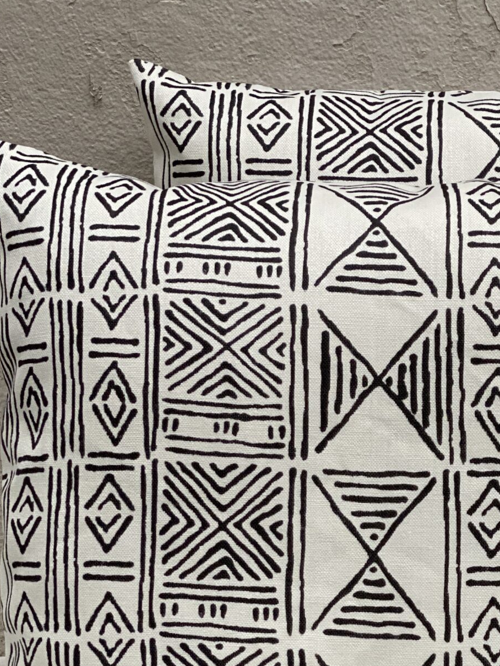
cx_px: 451
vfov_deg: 17.7
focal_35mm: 110
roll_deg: +1.0
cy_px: 550
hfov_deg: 13.3
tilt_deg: -20.2
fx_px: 2118
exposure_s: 1/122
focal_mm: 6
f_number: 2
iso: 125
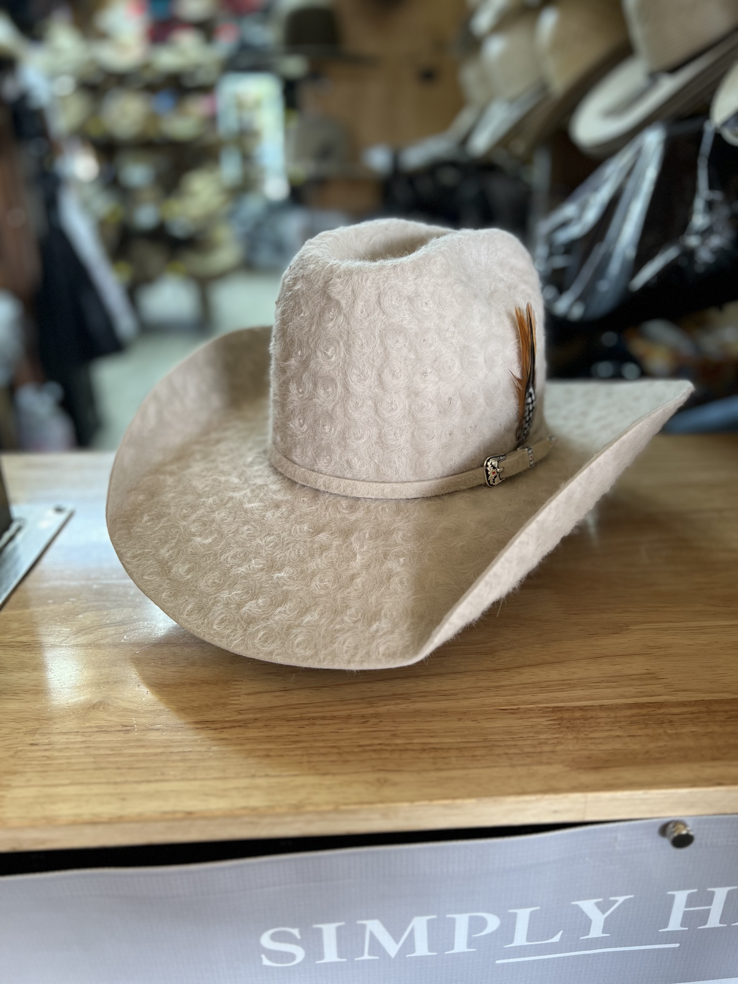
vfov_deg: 67.3
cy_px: 492
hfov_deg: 53.1
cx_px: 369
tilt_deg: -25.5
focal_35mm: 26
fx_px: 739
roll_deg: -0.5
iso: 80
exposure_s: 1/120
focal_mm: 5.7
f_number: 1.5
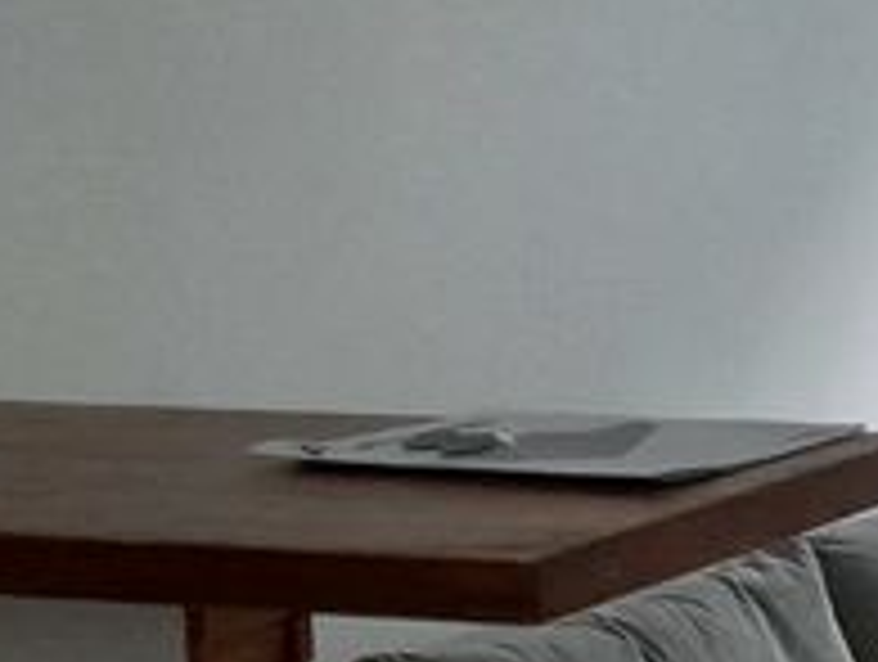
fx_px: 3380
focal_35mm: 133
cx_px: 1688
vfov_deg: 11.2
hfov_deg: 13.1
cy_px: 203
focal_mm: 4
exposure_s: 1/50
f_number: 1.8
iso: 320
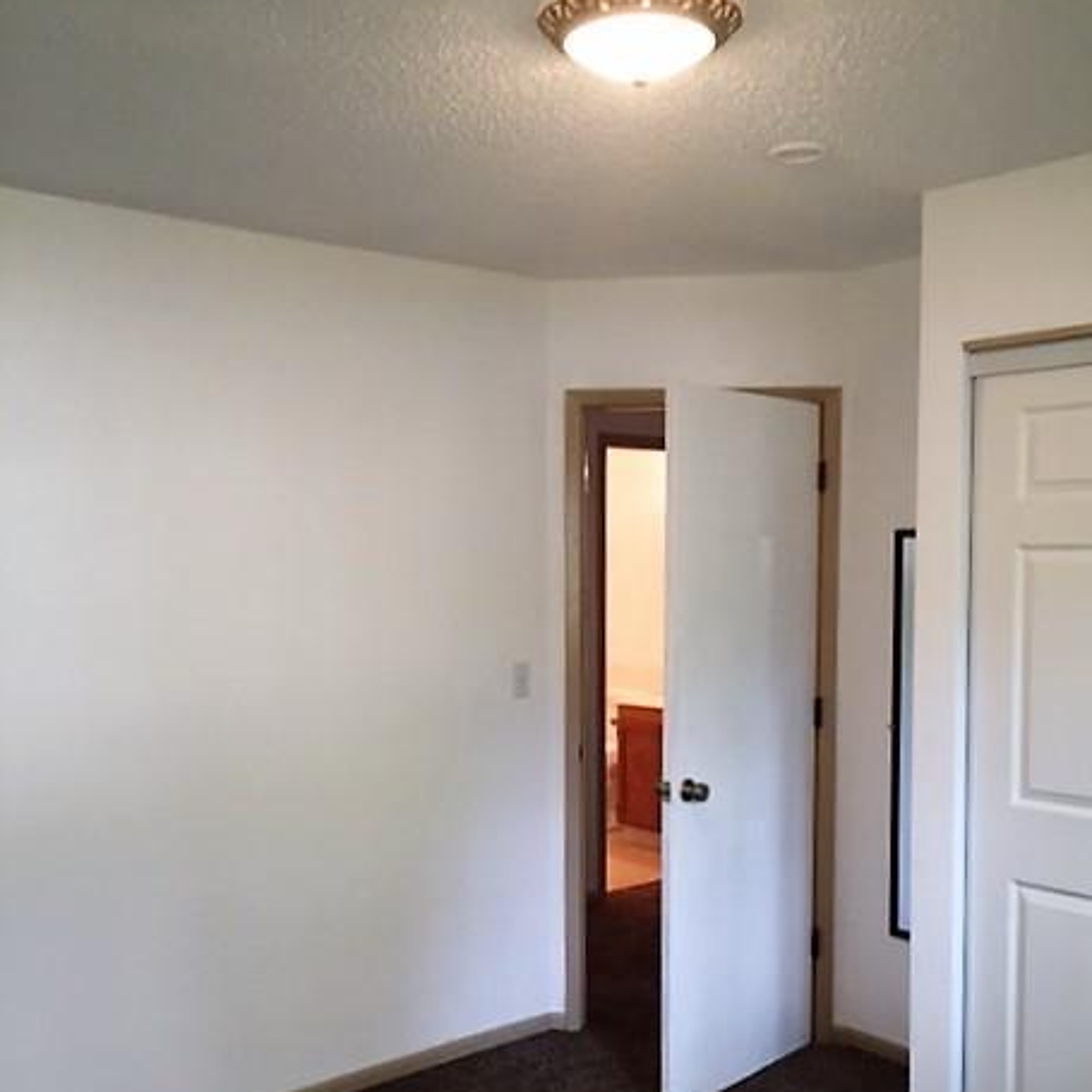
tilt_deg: -4.0
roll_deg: +0.9
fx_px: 1249
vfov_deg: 47.0
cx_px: 556
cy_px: 644
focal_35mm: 35
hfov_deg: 47.2
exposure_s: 1/30
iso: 64
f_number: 2.2
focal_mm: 4.15
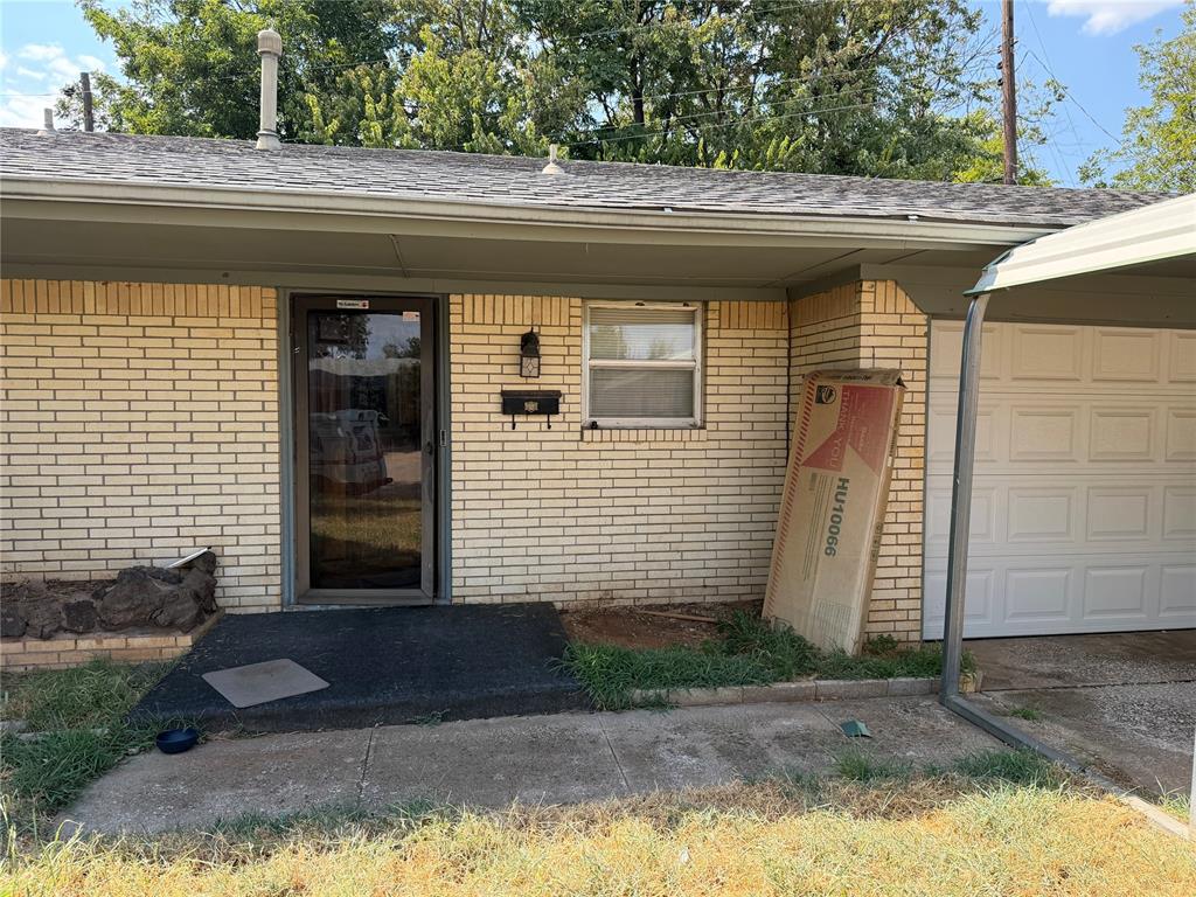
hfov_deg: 71.6
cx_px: 598
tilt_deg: -1.6
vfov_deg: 56.8
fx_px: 829
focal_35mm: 24
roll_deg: -0.7
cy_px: 448
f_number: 1.78
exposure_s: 1/1689
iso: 100
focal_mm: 6.76
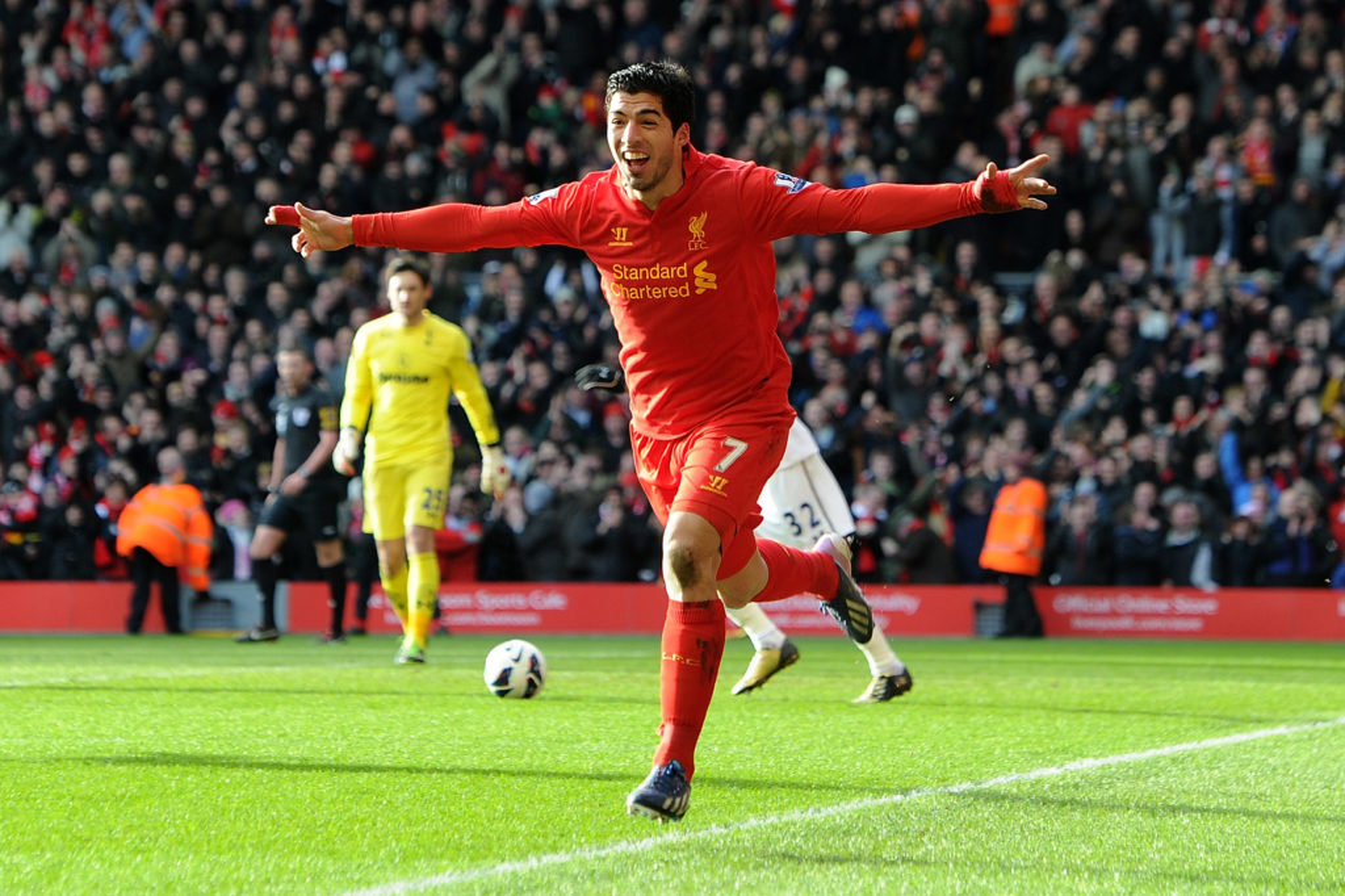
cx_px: 672
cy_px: 448
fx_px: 5042
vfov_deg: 10.2
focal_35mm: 135
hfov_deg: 15.2
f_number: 4
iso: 800
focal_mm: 135
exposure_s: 1/640
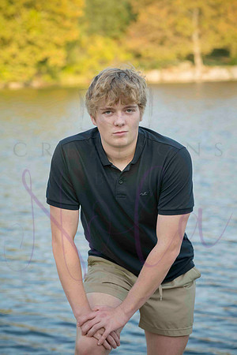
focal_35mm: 112
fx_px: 1106
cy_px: 178
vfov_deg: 18.3
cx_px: 118
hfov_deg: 12.2
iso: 800
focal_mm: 112
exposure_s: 1/640
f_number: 6.3
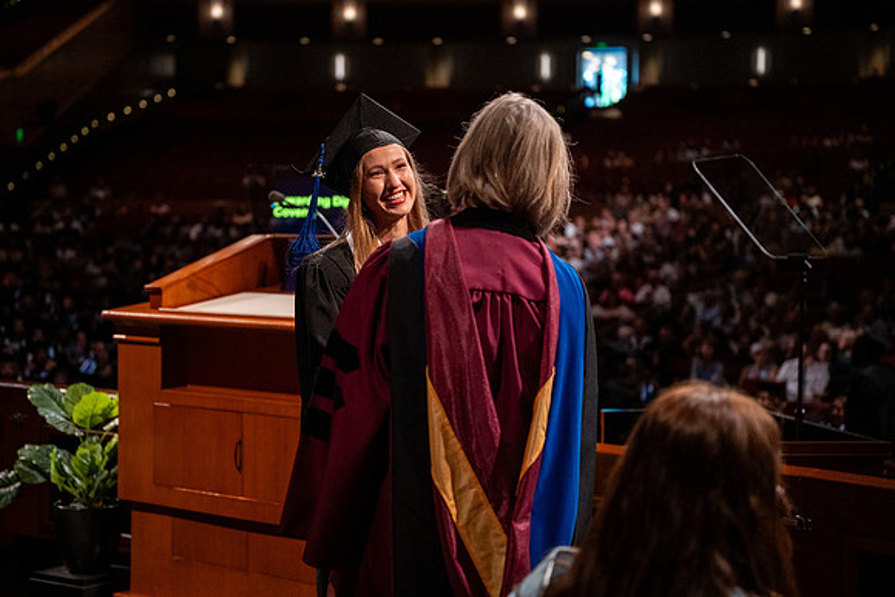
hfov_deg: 28.8
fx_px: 1743
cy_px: 308
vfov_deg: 19.4
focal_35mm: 70
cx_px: 403
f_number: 2.8
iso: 2000
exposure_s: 1/500
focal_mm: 62
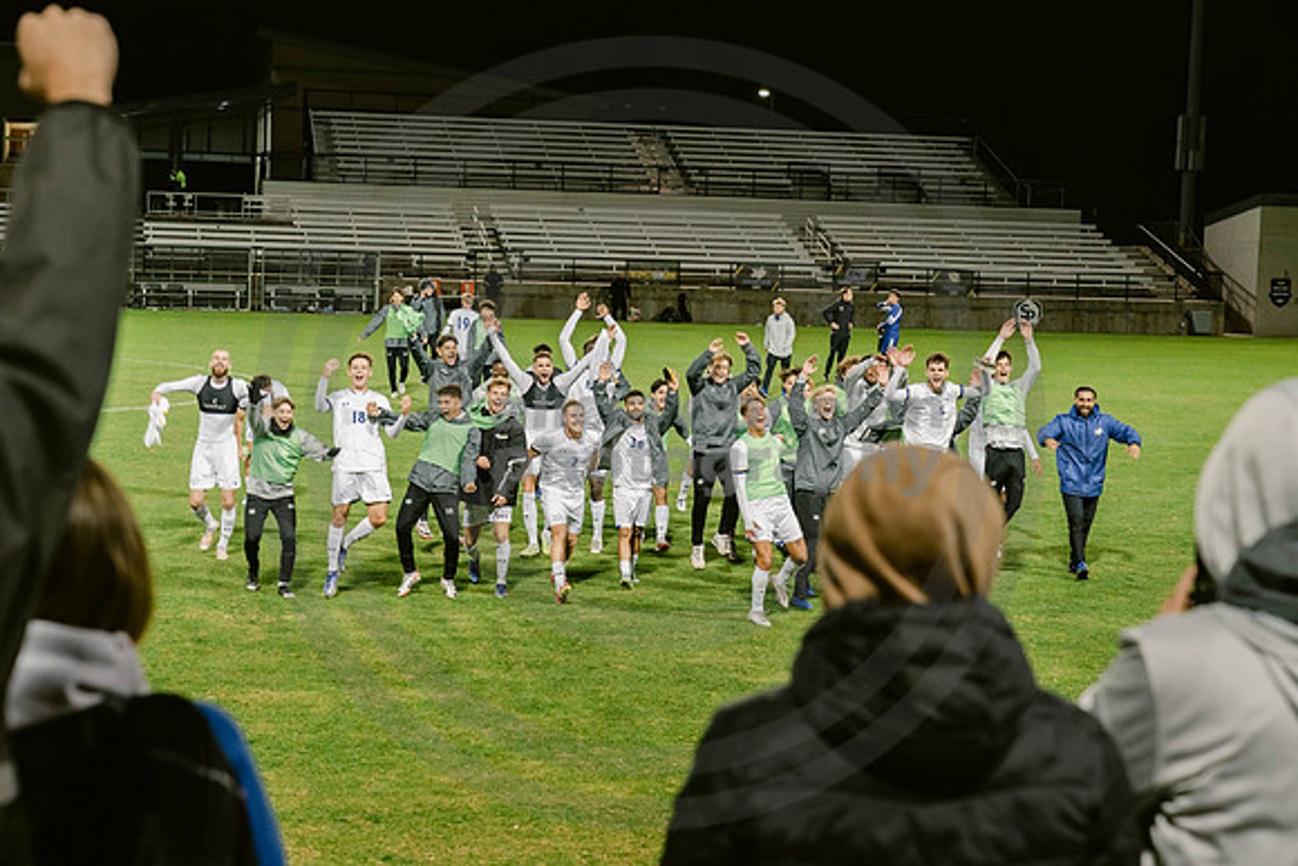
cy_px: 433
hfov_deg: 28.8
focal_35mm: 70
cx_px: 649
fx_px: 2524
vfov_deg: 19.5
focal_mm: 70
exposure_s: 1/160
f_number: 5
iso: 2000
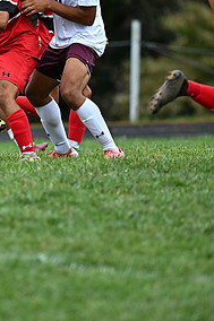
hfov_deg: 1.7
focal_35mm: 818
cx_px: -4
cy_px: 87
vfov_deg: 2.5
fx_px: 7302
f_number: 4.5
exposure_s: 1/1250
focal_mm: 400
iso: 1800
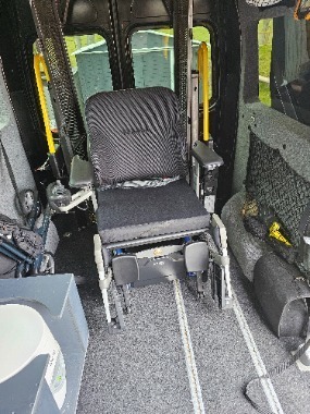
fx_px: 275
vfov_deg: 73.9
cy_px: 207
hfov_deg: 58.9
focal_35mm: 23
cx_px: 155
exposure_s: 1/100
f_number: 1.7
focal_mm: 6.3
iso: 500
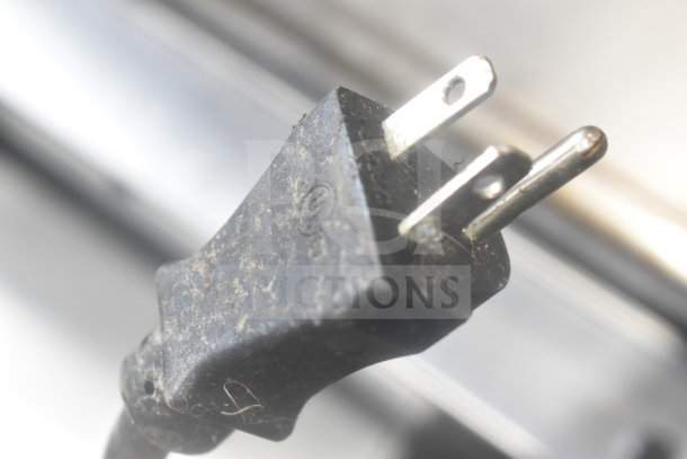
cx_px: 344
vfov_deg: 16.6
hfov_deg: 24.6
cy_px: 230
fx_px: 1575
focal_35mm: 82
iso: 1100
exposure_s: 1/100
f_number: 5.6
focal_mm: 55
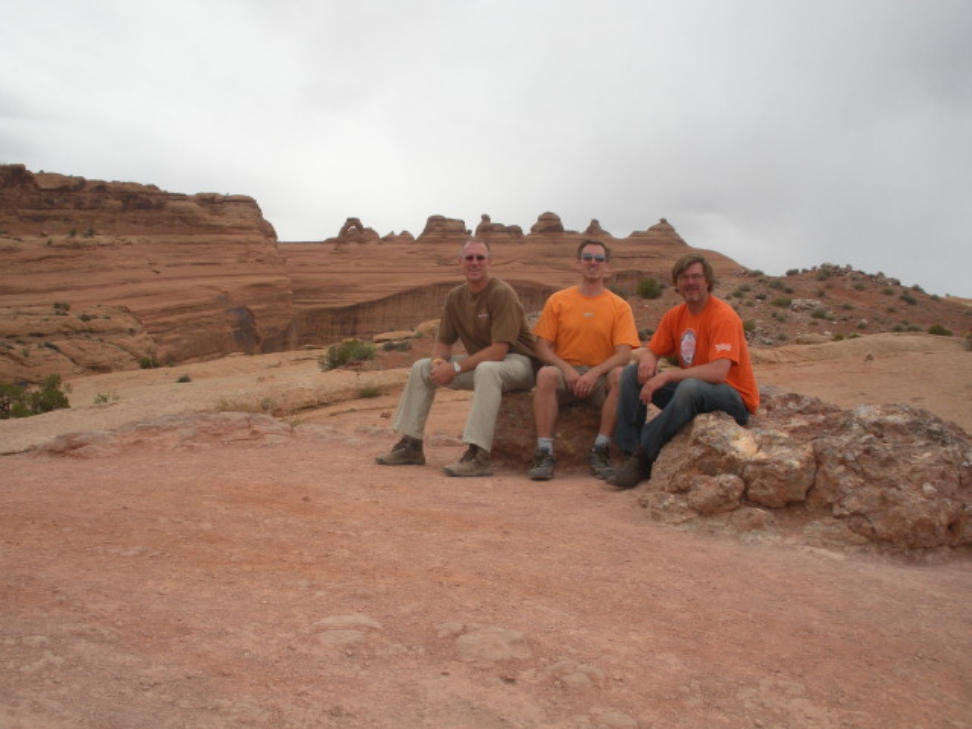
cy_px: 364
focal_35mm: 36
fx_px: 1011
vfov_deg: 39.7
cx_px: 486
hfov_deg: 51.4
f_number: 5.6
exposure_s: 1/484
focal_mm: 6.3
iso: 88
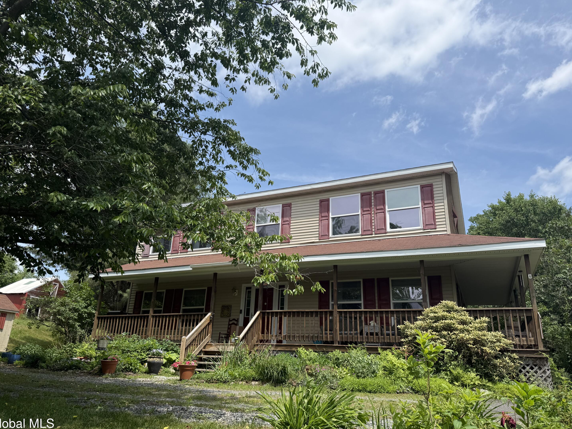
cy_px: 220
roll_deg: -2.8
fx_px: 413
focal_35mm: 25
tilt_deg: +19.8
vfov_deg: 54.9
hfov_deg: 69.4
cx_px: 286
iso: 80
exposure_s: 1/3759
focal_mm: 6.76
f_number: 1.78
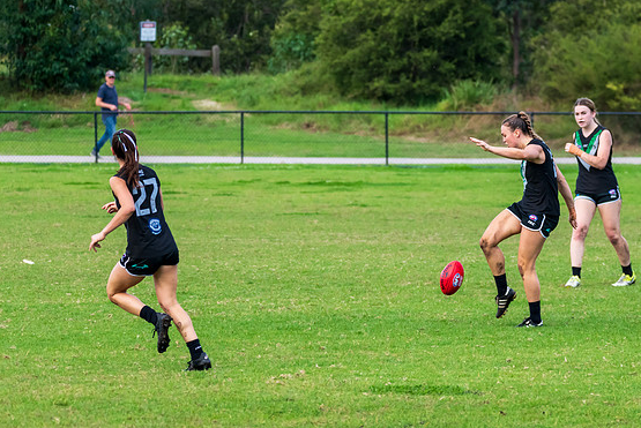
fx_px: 5827
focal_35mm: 327
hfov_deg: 6.3
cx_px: 473
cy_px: 198
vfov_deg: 4.2
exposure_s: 1/1250
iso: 900
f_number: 5.3
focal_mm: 200
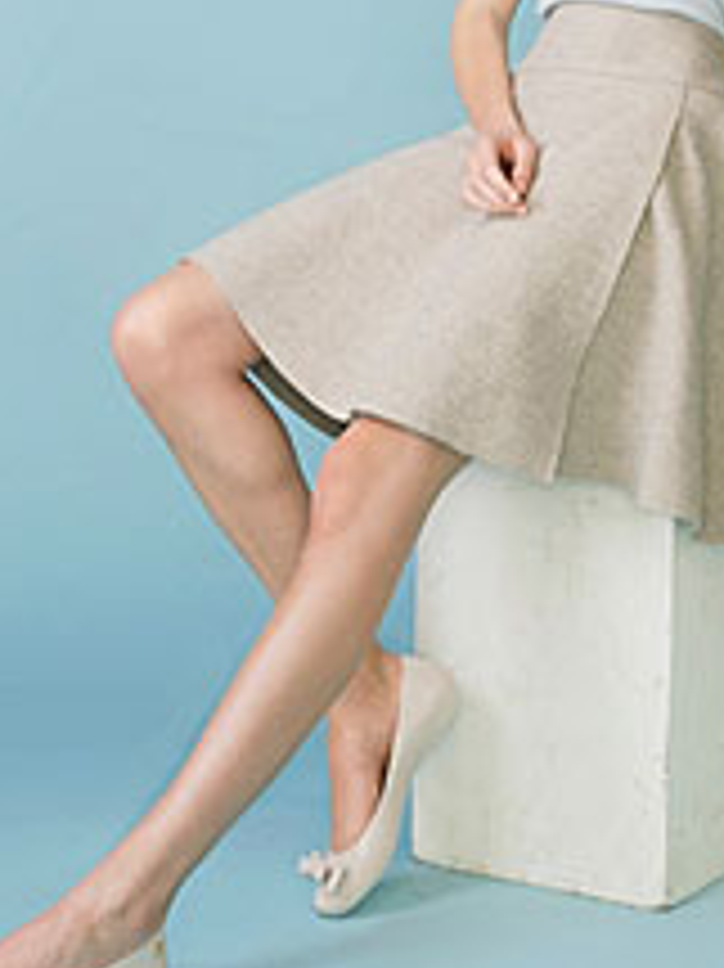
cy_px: -176
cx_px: 854
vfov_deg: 17.7
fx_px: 2959
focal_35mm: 106
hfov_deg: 13.6
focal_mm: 19
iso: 200
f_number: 10
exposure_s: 1/125
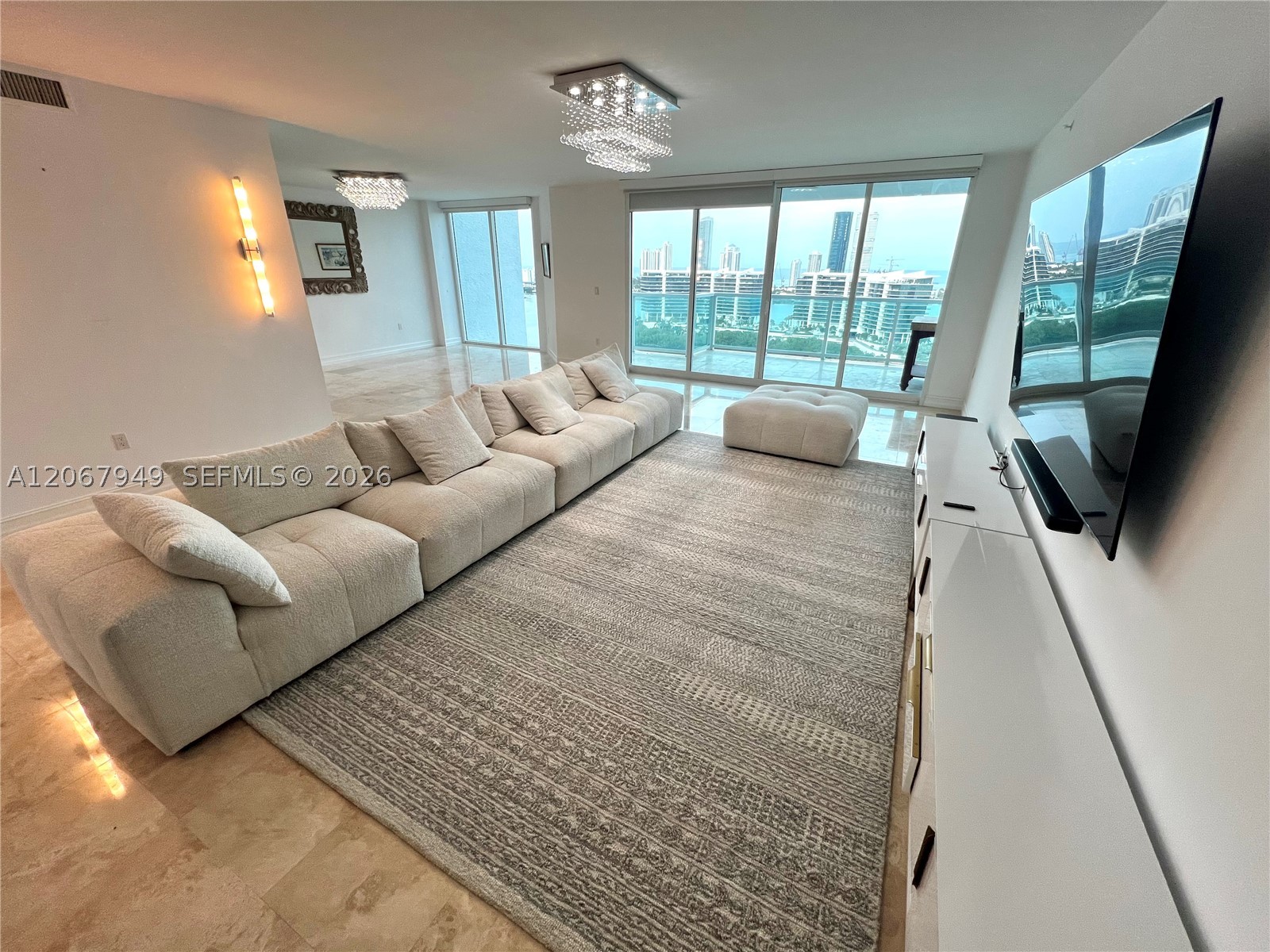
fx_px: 477
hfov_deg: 106.2
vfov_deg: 89.9
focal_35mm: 13
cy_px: 476
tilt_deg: -23.3
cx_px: 635
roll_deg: -0.1
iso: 80
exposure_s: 1/120
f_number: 1.8
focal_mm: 1.57
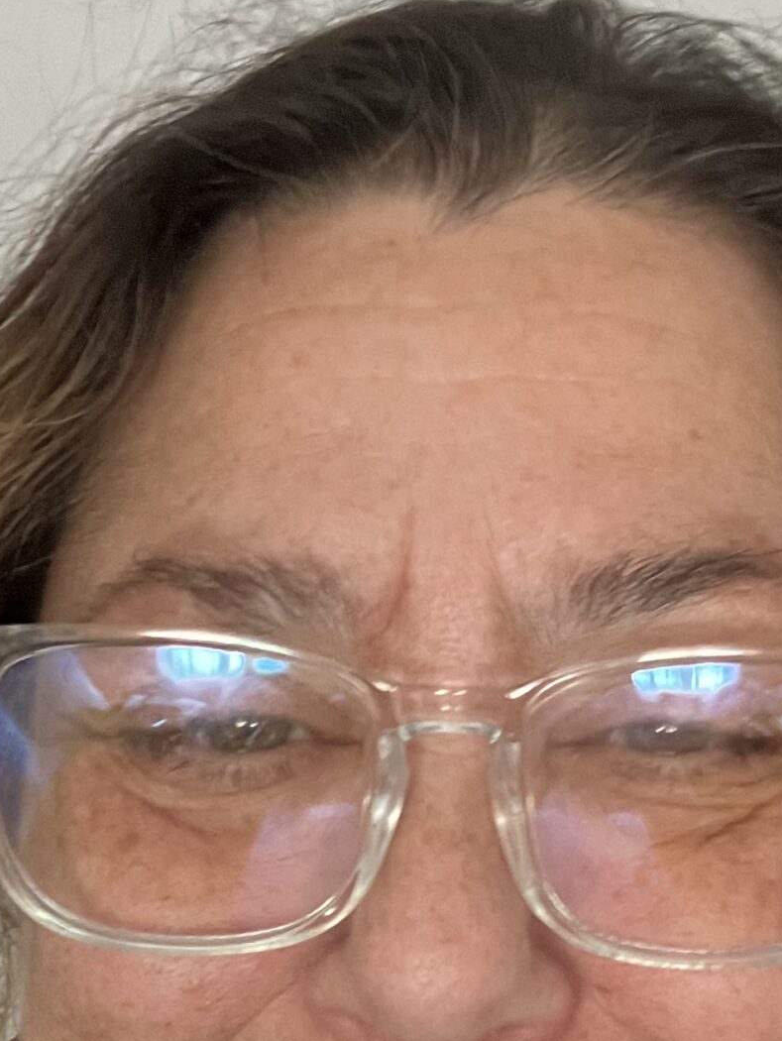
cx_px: 533
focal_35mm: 78
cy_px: 847
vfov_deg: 24.6
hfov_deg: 18.9
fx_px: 2347
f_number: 2.2
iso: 320
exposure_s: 1/41
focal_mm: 2.87
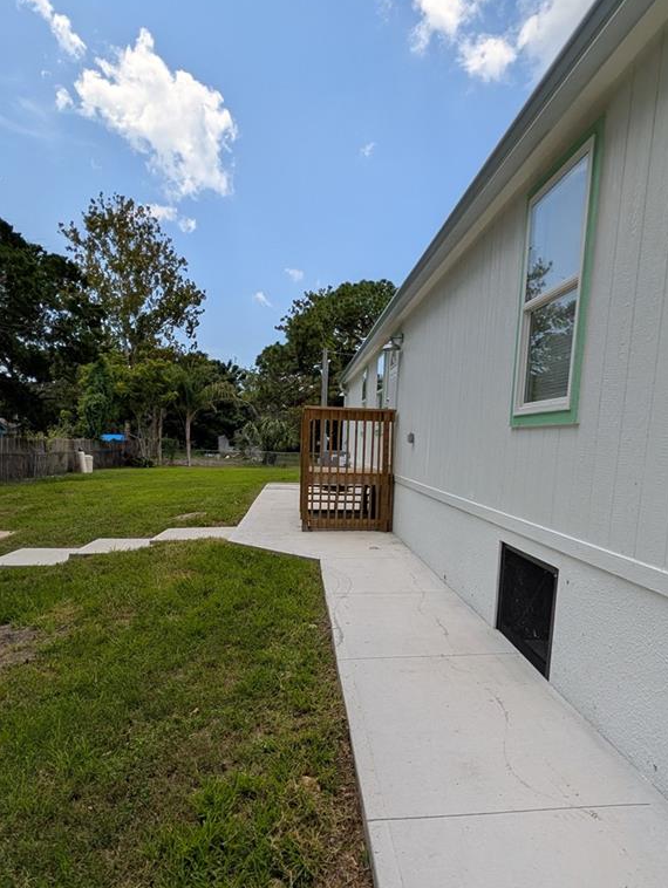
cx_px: 359
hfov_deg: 68.7
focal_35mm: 19
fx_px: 488
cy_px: 522
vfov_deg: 83.8
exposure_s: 1/2660
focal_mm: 2.02
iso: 46
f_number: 1.7
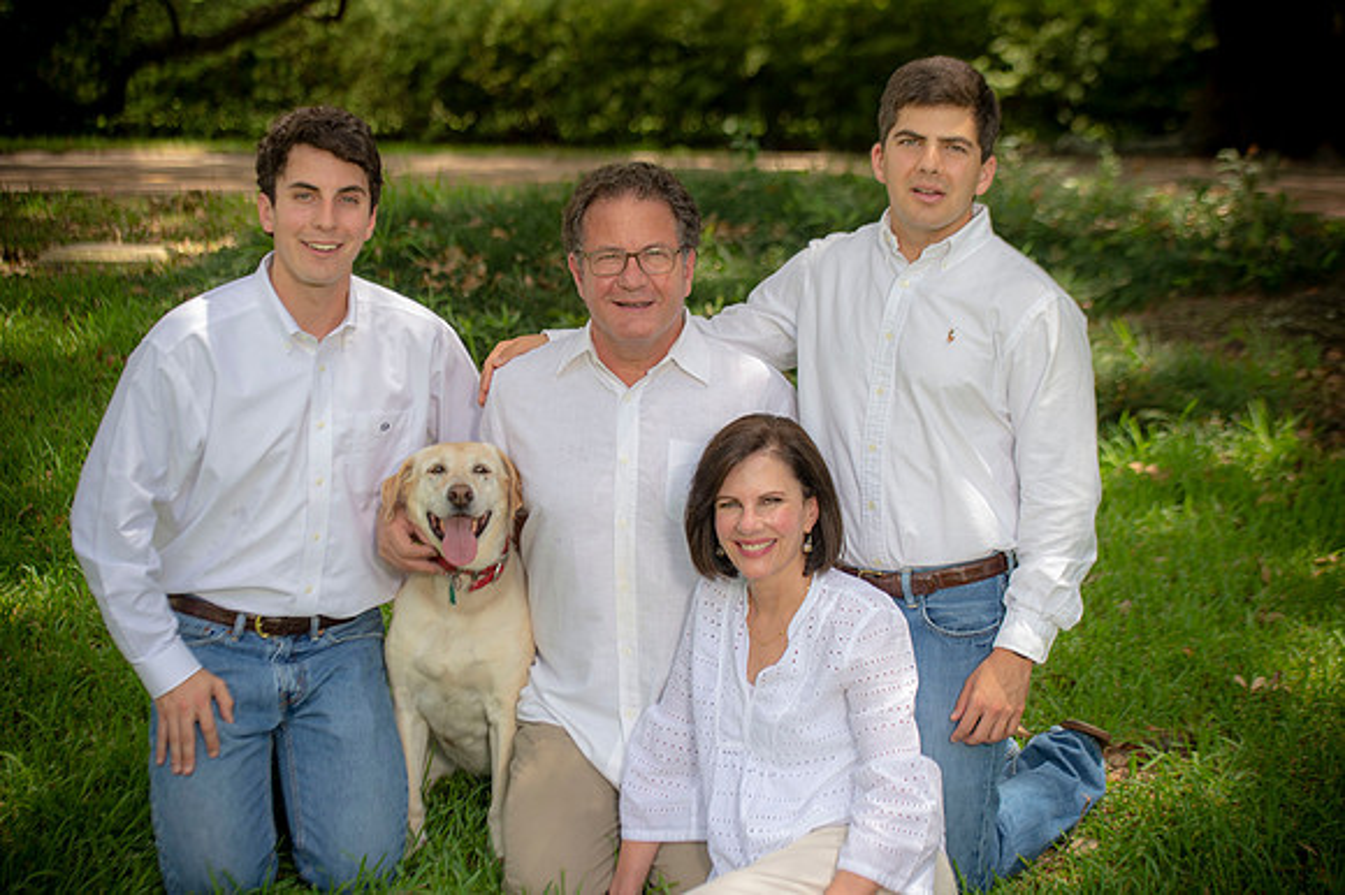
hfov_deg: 28.9
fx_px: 2614
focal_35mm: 70
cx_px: 672
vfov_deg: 19.4
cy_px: 448
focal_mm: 70
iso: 100
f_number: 3.5
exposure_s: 1/200
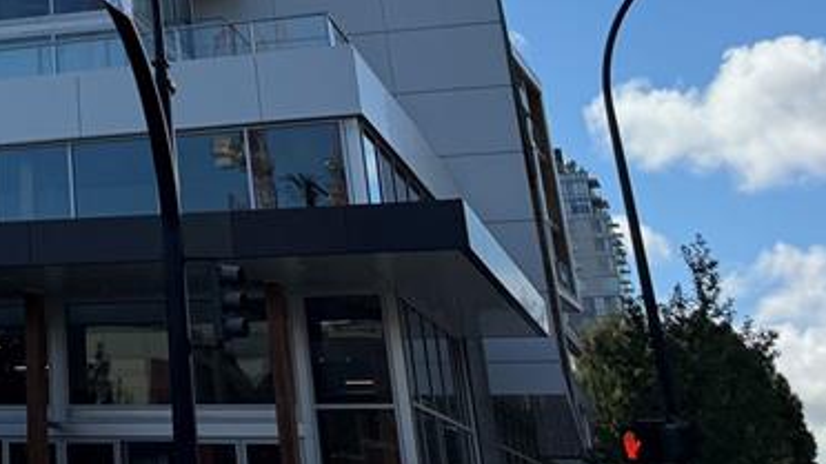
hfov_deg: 26.0
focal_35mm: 72
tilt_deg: +28.3
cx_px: -187
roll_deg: -1.8
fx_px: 1577
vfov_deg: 14.9
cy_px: -324
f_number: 1.78
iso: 125
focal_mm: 6.76
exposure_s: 1/7353
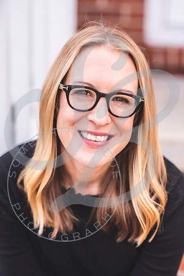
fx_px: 652
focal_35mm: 85
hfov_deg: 16.1
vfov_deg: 23.9
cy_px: 138
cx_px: 92
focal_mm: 85
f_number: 2.8
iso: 100
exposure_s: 1/320
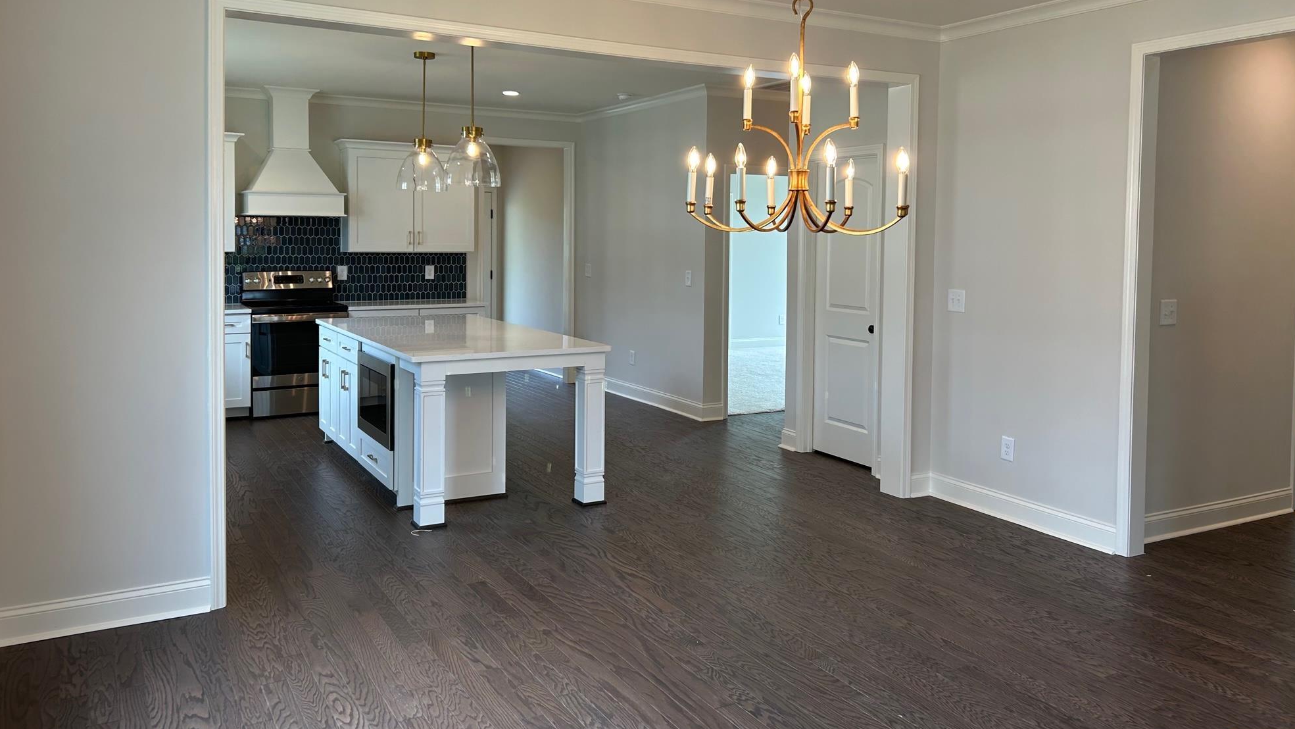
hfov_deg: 66.1
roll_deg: -0.1
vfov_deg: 39.9
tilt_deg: -2.5
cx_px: 639
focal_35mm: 29
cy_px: 264
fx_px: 996
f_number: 1.5
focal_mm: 5.7
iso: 50
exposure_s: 1/120
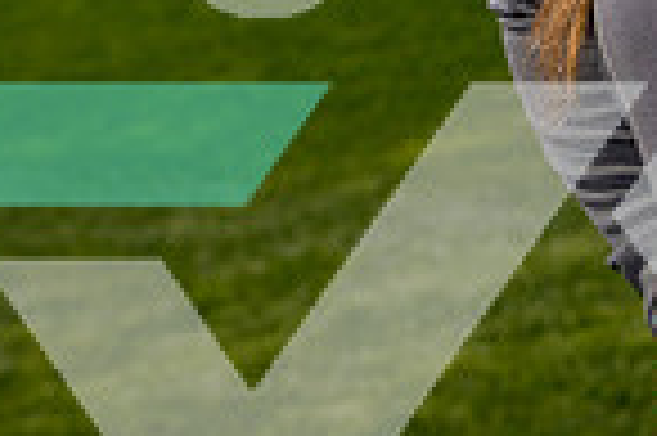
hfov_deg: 7.8
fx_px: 4721
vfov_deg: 5.2
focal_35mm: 259
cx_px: 1022
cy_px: -222
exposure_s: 1/250
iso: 100
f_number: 8
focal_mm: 65
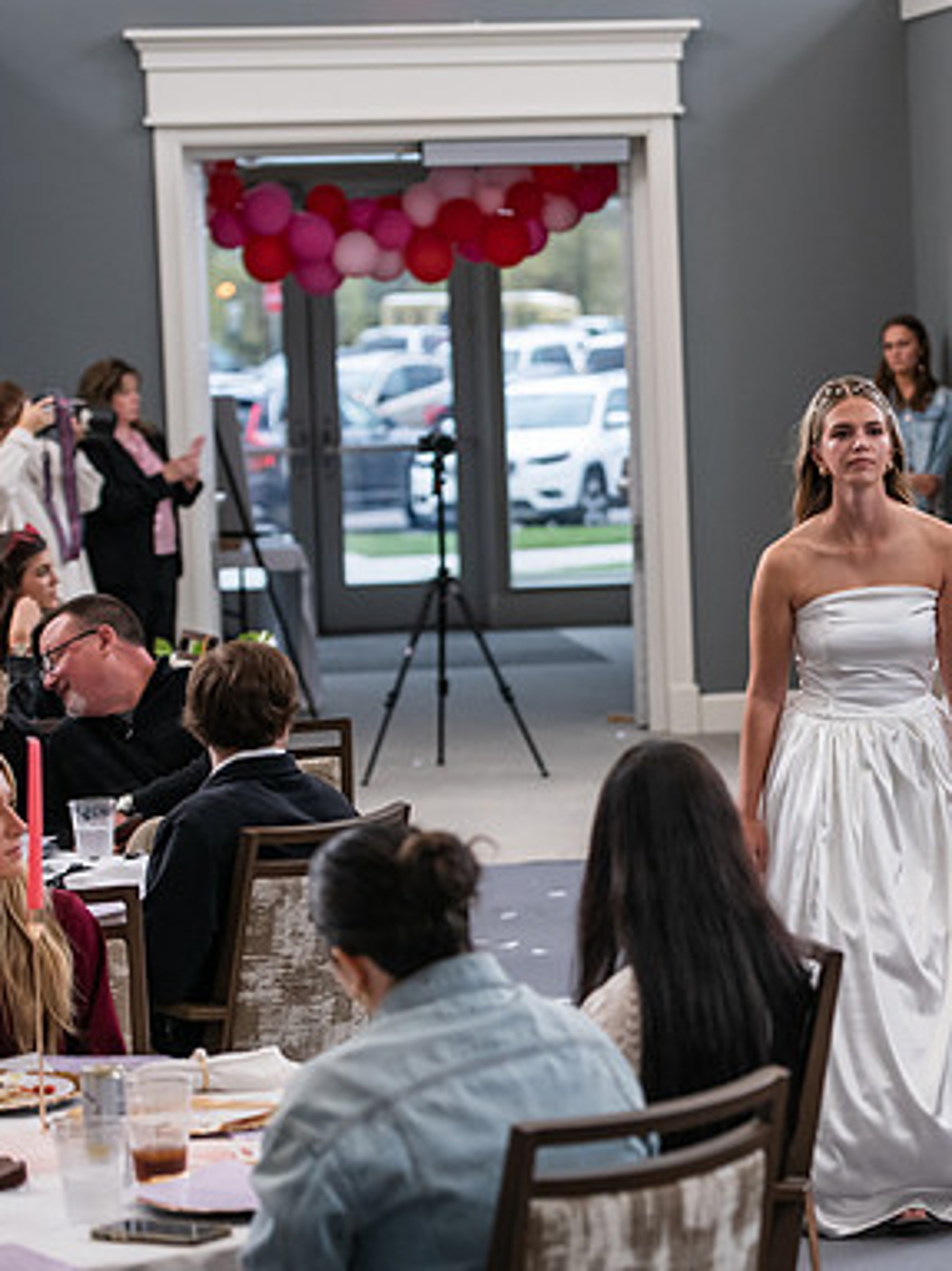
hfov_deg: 11.0
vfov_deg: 14.7
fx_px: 4916
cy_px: 639
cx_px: 852
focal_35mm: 134
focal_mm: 92
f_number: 3.5
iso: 1600
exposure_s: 1/200
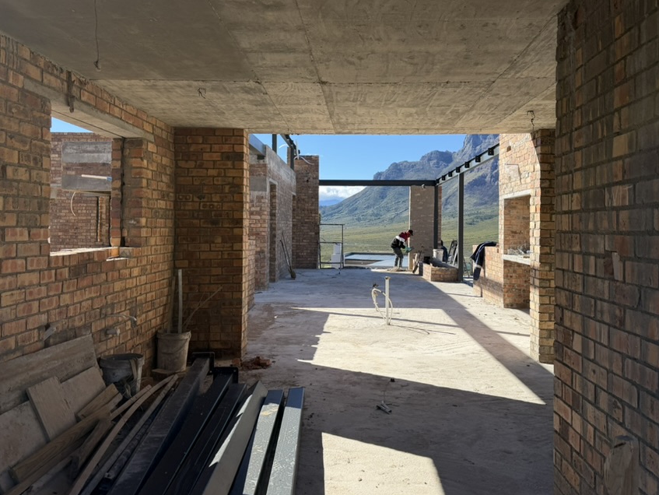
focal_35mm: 29
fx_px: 552
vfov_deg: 48.2
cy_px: 223
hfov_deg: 61.6
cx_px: 342
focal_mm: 6.76
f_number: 1.78
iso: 80
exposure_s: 1/4673
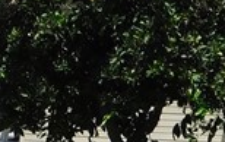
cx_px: 70
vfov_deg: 5.2
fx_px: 1555
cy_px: 165
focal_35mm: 253
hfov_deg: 8.3
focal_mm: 6.3
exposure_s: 1/400
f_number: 7
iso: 125
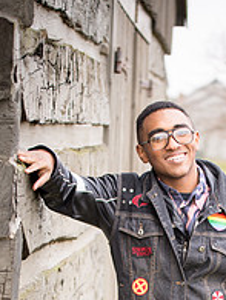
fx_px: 1345
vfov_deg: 12.5
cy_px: 340
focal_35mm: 155
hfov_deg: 9.6
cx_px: 180
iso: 200
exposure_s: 1/50
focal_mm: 70
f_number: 2.8
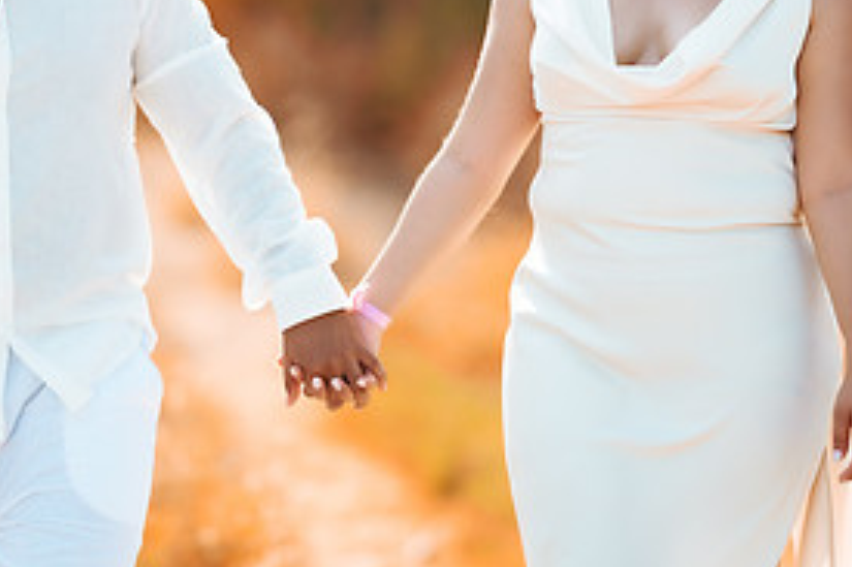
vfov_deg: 4.8
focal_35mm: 285
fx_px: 6741
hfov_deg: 7.2
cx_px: 369
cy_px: 5
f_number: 1.8
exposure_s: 1/1250
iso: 100
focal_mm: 135
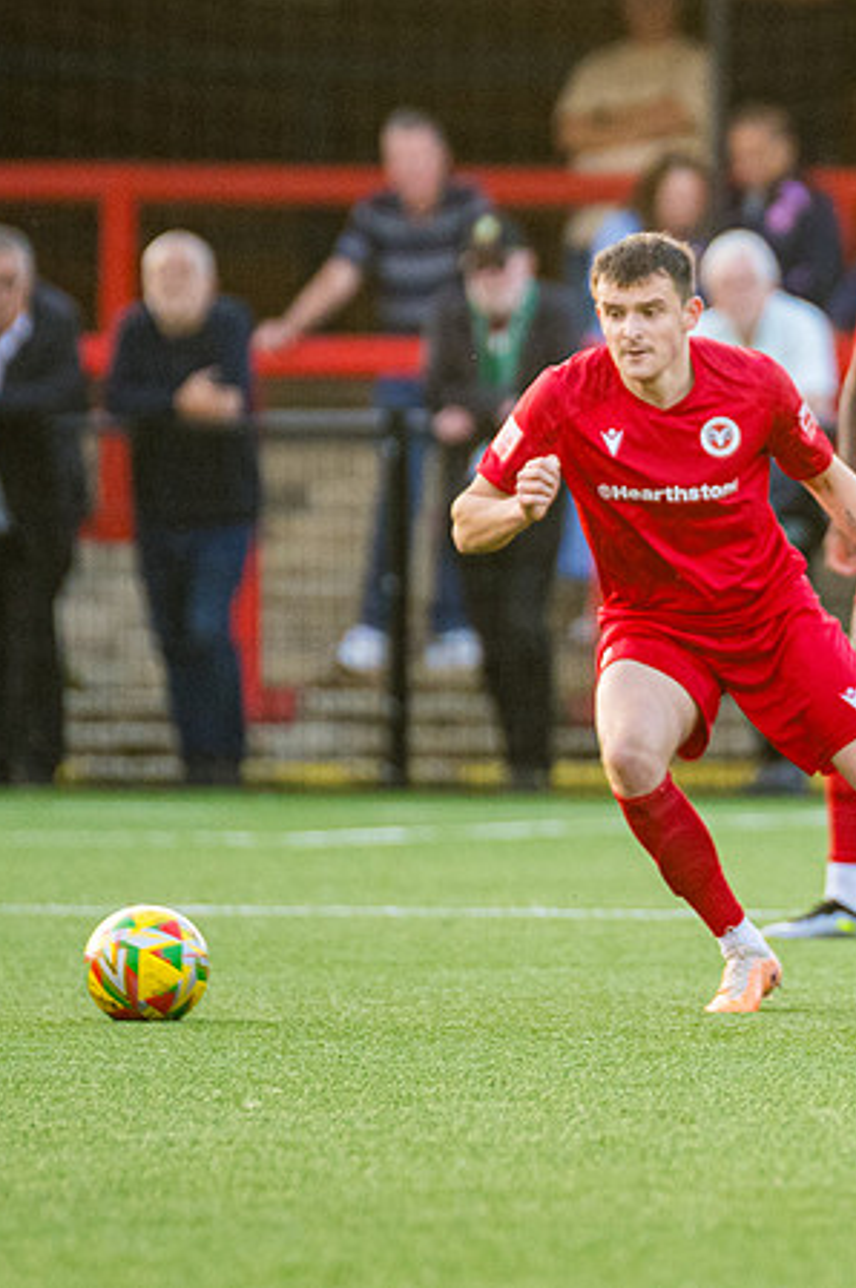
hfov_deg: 1.7
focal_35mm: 826
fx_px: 29504
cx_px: 994
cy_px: 567
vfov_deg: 2.5
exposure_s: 1/1000
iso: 1250
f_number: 2.8
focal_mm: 300
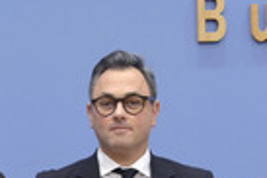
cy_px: 203
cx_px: 1
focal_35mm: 125
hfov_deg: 16.1
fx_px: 926
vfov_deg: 10.8
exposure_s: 1/400
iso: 4000
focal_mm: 38
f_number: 5.6
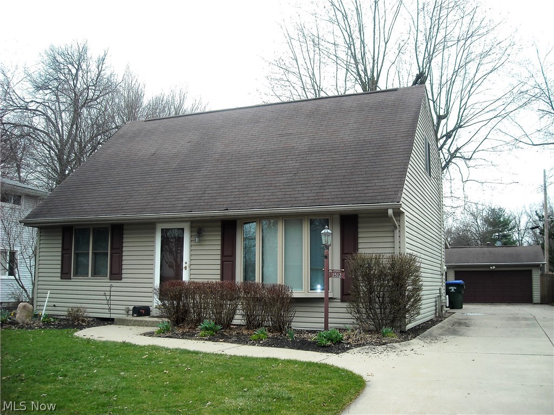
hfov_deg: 52.6
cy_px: 208
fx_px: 560
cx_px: 277
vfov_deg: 40.7
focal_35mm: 35
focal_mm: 5.7
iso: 64
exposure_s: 1/74
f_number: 2.8
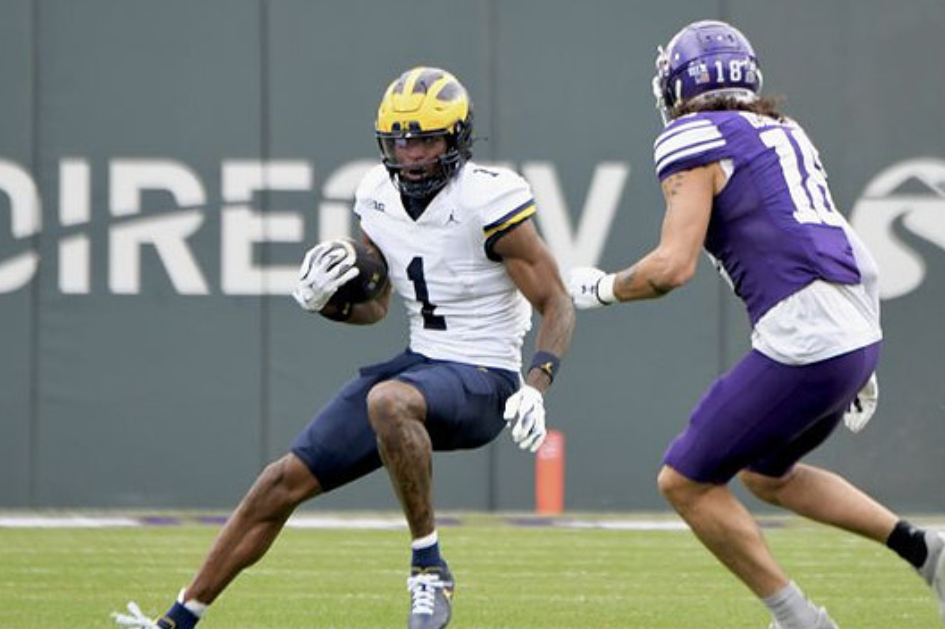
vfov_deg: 2.1
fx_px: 17261
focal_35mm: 658
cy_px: 288
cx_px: 491
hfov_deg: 3.1
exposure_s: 1/1000
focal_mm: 400
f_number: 5.6
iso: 1250
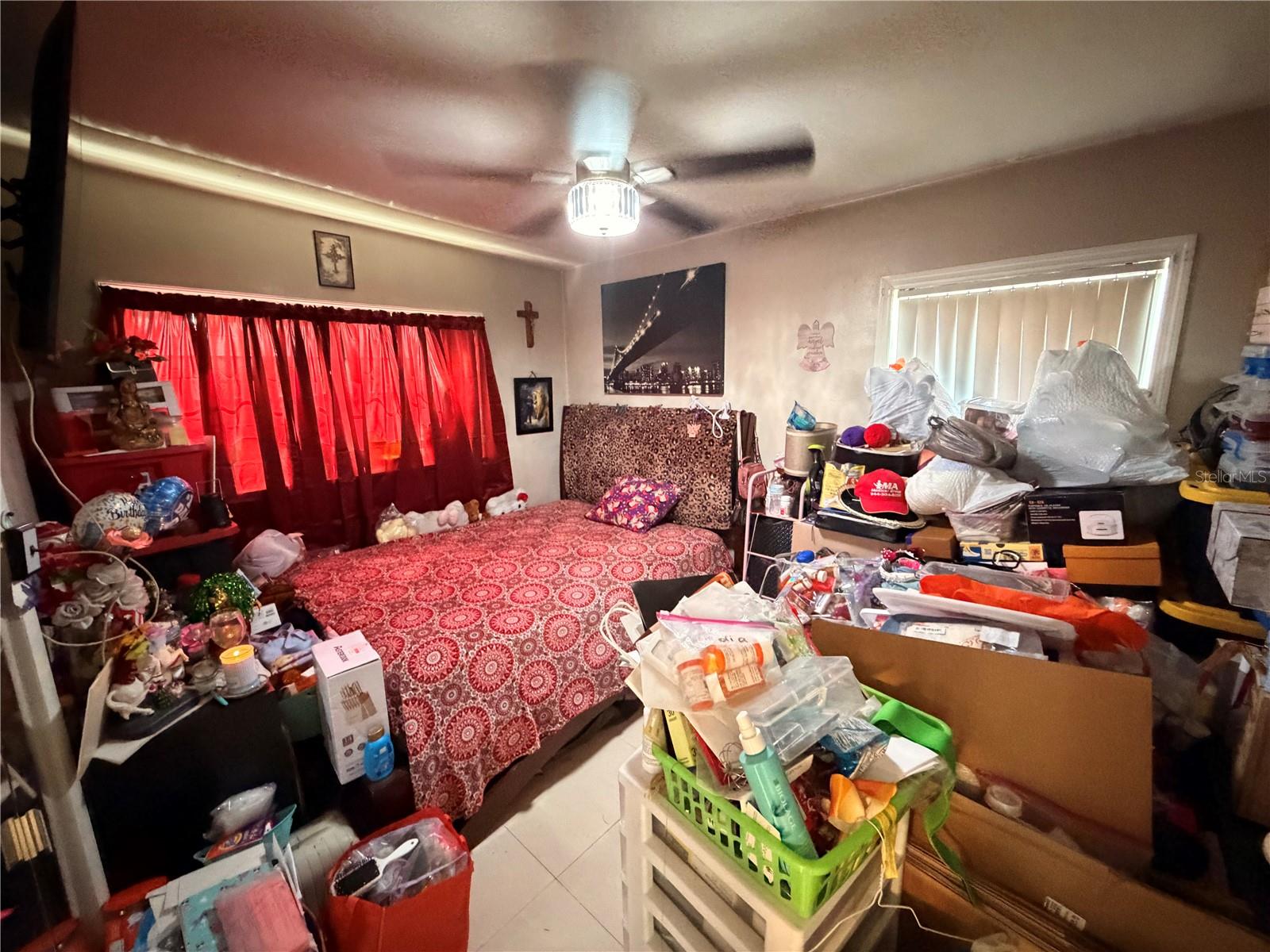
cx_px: 635
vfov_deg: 85.7
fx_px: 514
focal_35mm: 14
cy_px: 476
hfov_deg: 102.1
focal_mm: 2.22
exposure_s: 1/30
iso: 1600
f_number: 2.2
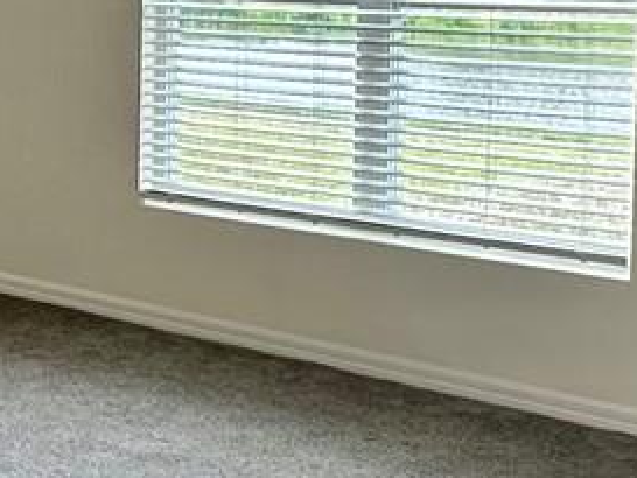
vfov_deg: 17.7
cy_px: 49
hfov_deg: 23.1
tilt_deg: -3.8
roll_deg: -0.4
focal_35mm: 82
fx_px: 1510
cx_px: 33
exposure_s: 1/120
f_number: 2.2
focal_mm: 2.22
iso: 50
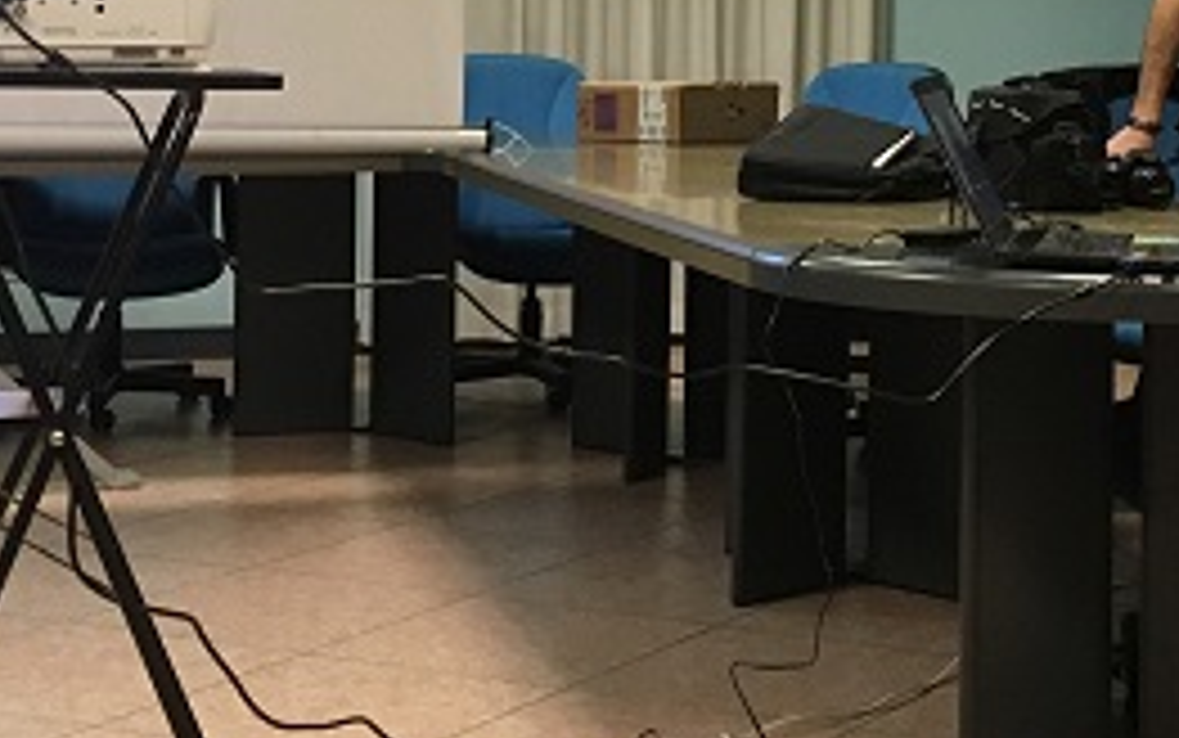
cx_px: 846
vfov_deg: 15.6
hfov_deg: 25.0
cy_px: -34
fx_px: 2636
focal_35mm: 82
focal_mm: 4.15
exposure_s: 1/25
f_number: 2.2
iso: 200
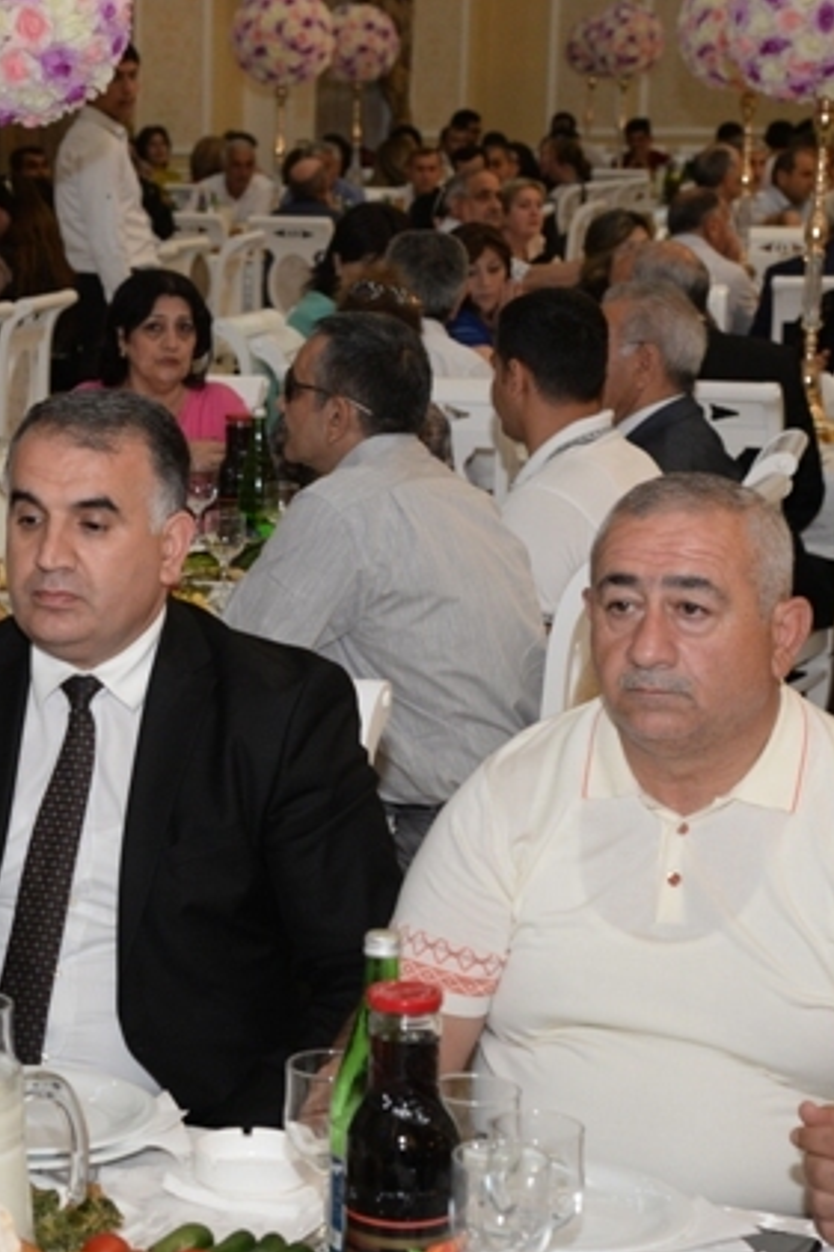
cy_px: 630
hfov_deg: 15.4
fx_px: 3060
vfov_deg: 23.1
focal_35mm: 88
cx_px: 154
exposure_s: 1/100
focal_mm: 58
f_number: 6.3
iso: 2200
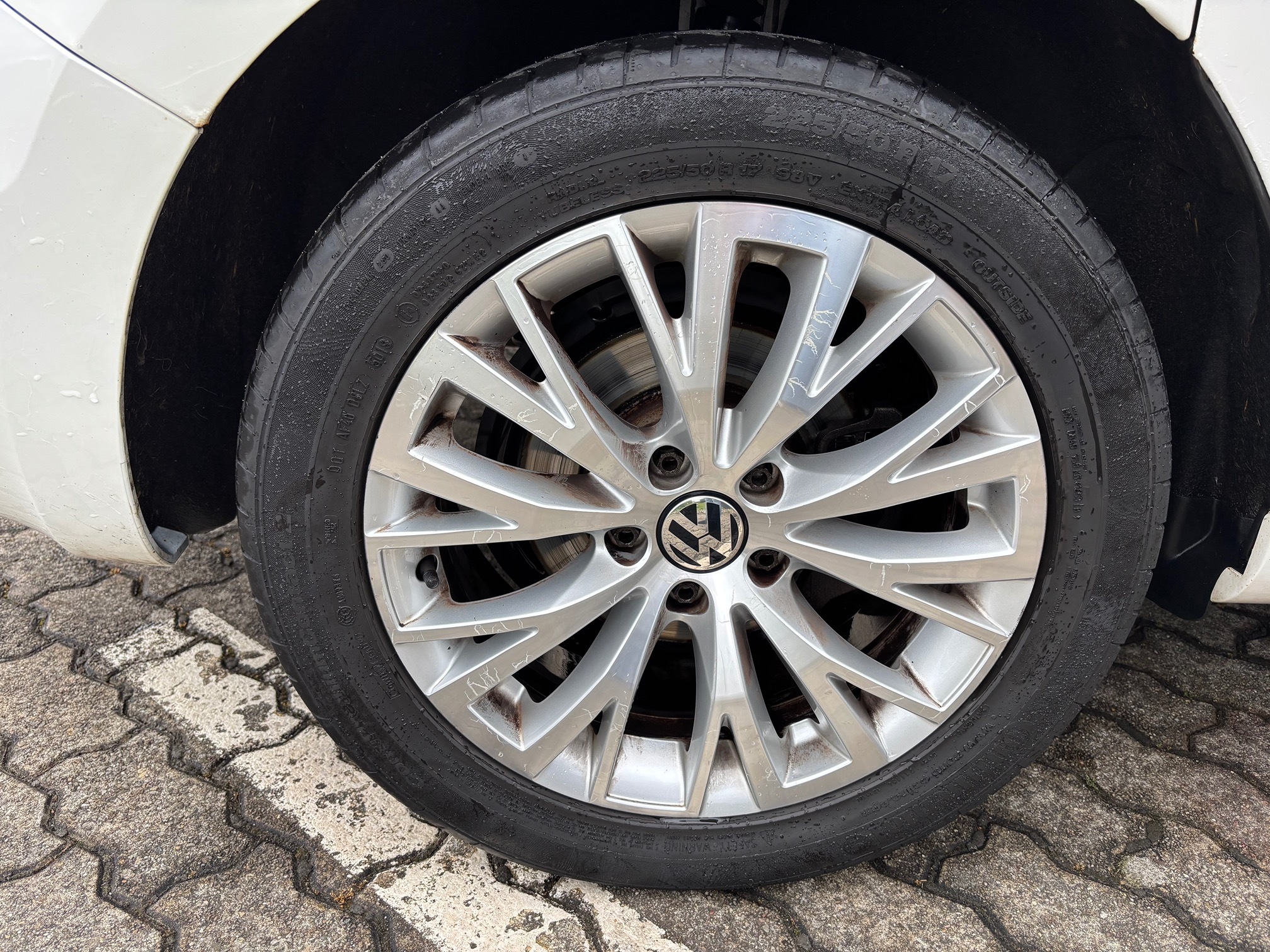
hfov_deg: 67.3
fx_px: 954
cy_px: 476
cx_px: 635
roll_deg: +0.3
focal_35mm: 26
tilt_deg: -22.9
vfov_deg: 53.1
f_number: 1.6
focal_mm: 5.96
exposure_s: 1/301
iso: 50
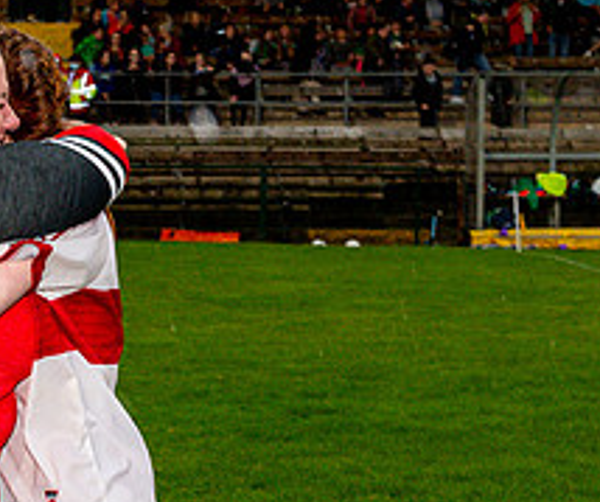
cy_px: 418
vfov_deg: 10.9
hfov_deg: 12.8
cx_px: -39
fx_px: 2621
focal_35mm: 145
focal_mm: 44
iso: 1600
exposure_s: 1/160
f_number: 4.5
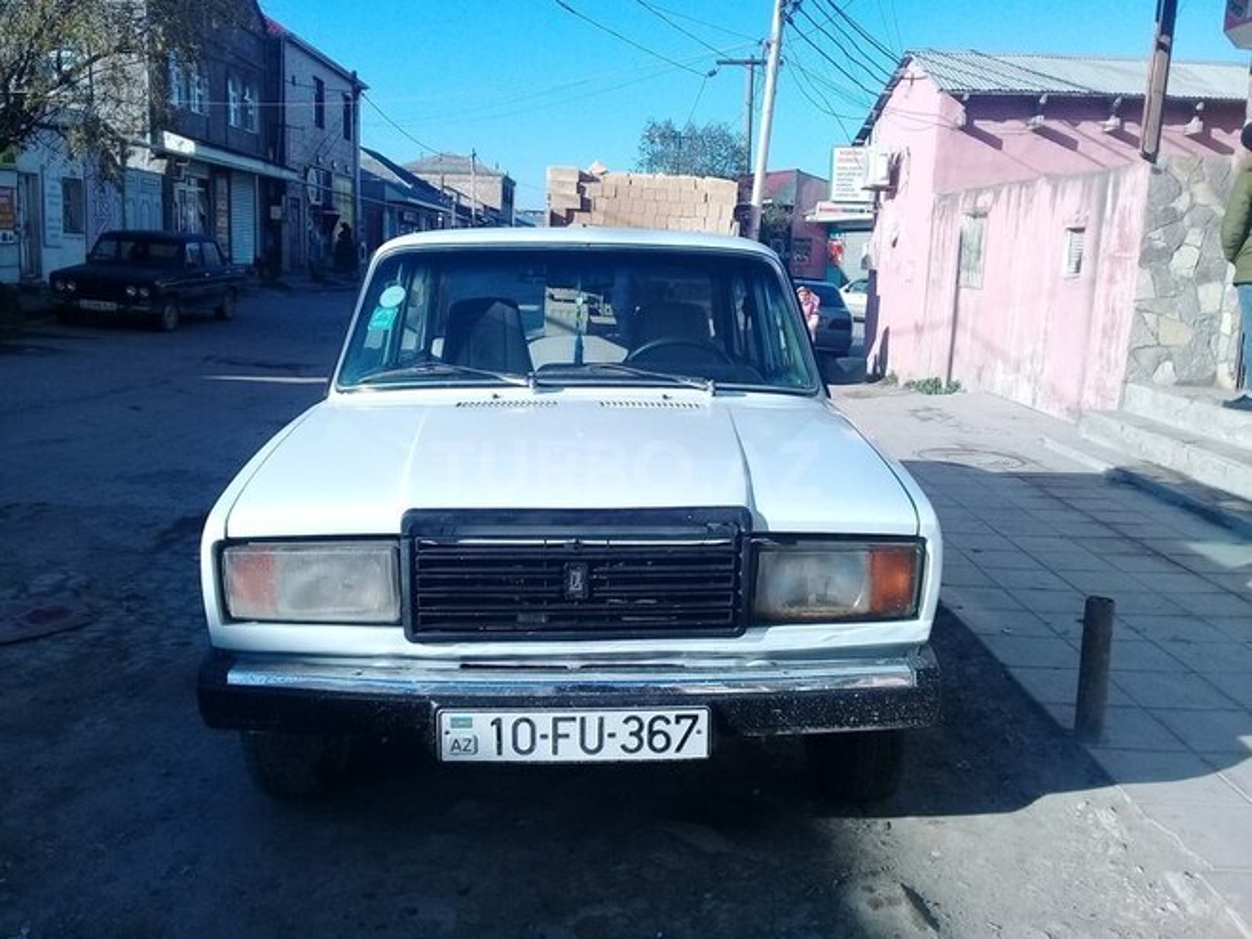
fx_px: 1121
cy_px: 470
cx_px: 626
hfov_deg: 58.4
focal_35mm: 31
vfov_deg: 45.4
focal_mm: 3.3
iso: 64
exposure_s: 1/1009
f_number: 2.2
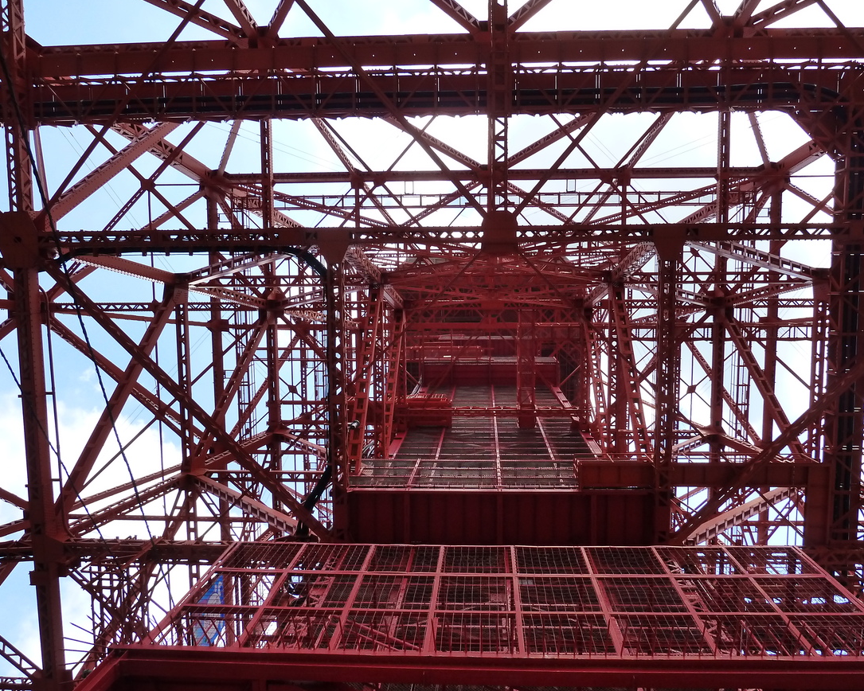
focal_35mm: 27
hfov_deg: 64.0
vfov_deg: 53.2
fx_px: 690
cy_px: 356
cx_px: 451
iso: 200
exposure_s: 1/400
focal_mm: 4.1
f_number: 4
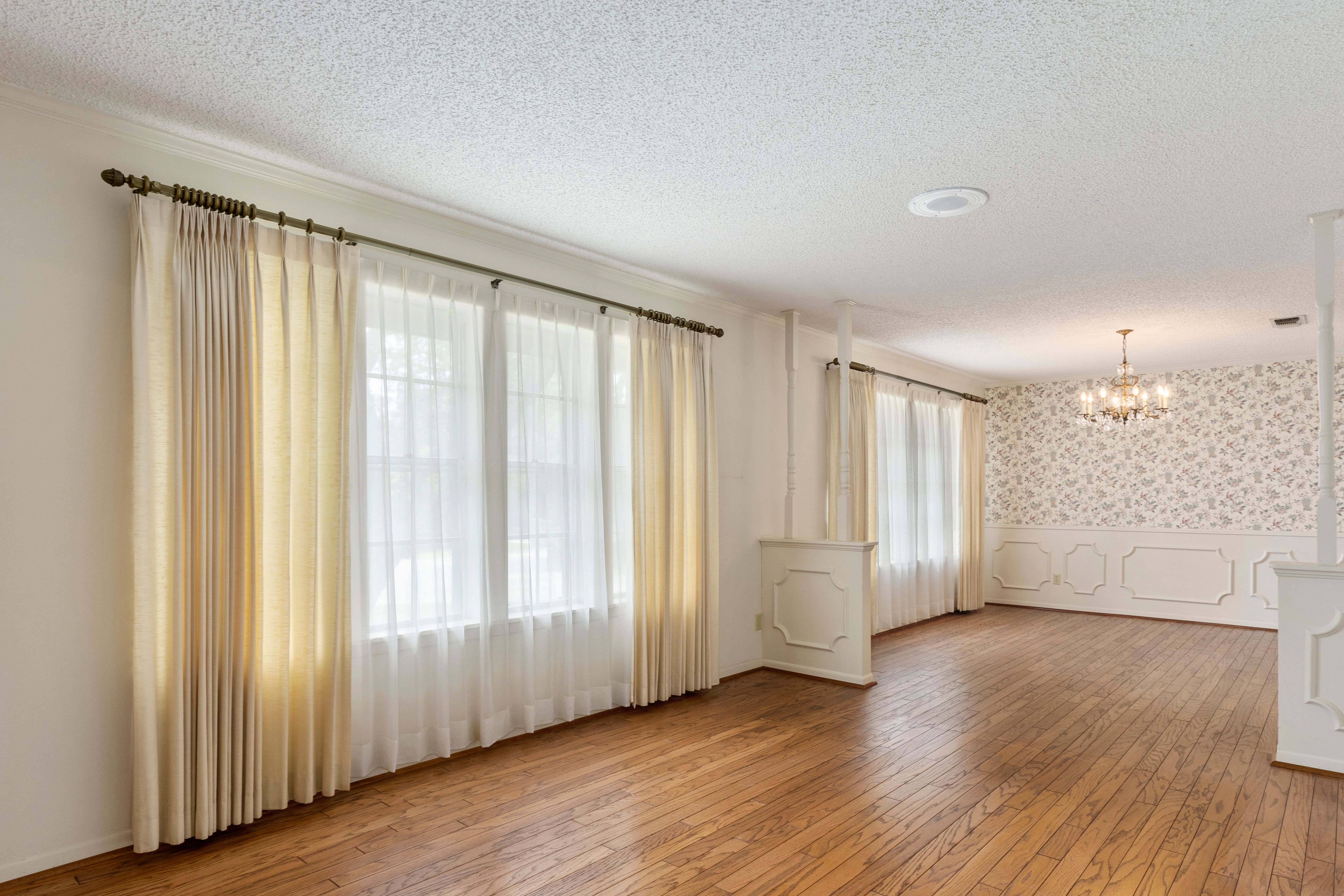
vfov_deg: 61.7
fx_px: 747
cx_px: 700
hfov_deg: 83.9
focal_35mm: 20
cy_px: 509
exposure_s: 1/3
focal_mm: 16
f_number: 7.1
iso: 320
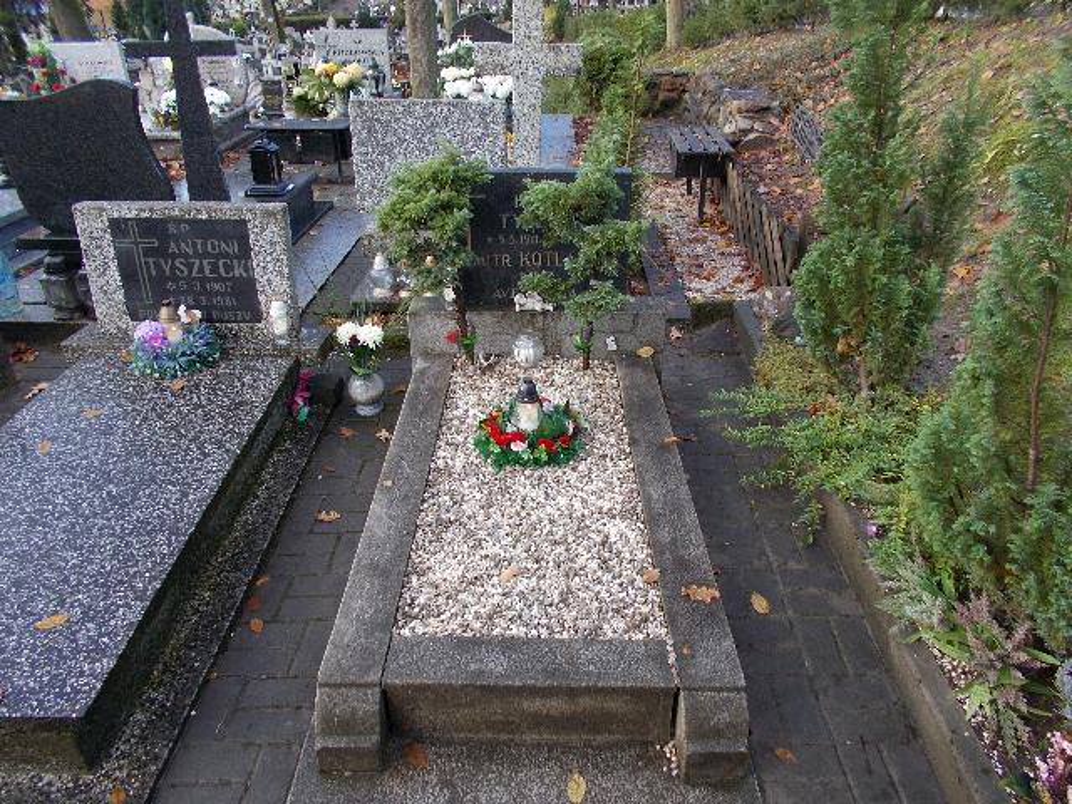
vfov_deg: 53.1
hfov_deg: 67.3
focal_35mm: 26
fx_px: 805
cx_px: 536
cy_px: 402
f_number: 3.2
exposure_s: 1/50
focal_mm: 4.6
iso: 80
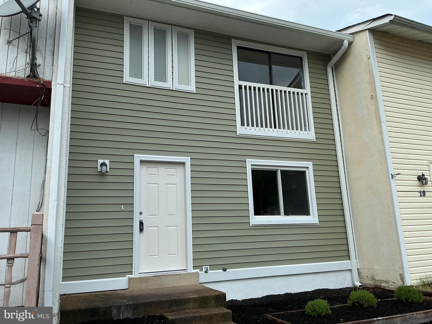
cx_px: 216
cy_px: 162
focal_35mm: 29
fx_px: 362
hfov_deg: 61.7
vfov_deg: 48.2
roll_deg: +4.0
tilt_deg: +13.0
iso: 25
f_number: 1.8
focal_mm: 3
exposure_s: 1/883
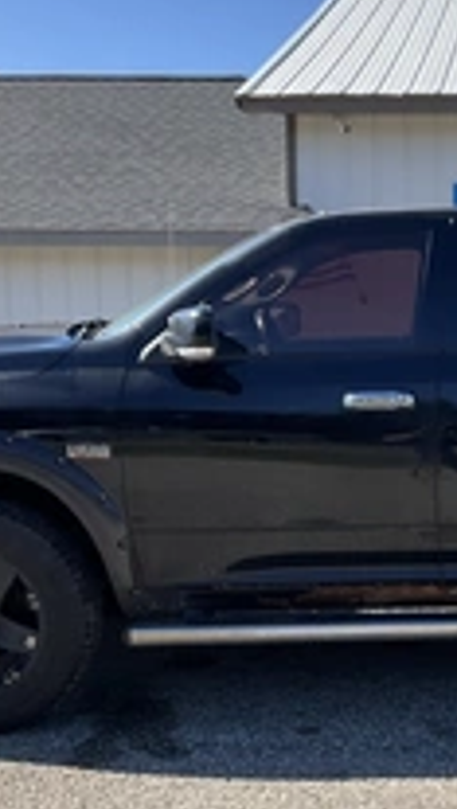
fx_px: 1309
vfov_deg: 34.3
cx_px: 508
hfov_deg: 19.0
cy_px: 399
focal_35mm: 61
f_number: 1.8
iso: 25
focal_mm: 3
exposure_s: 1/1015
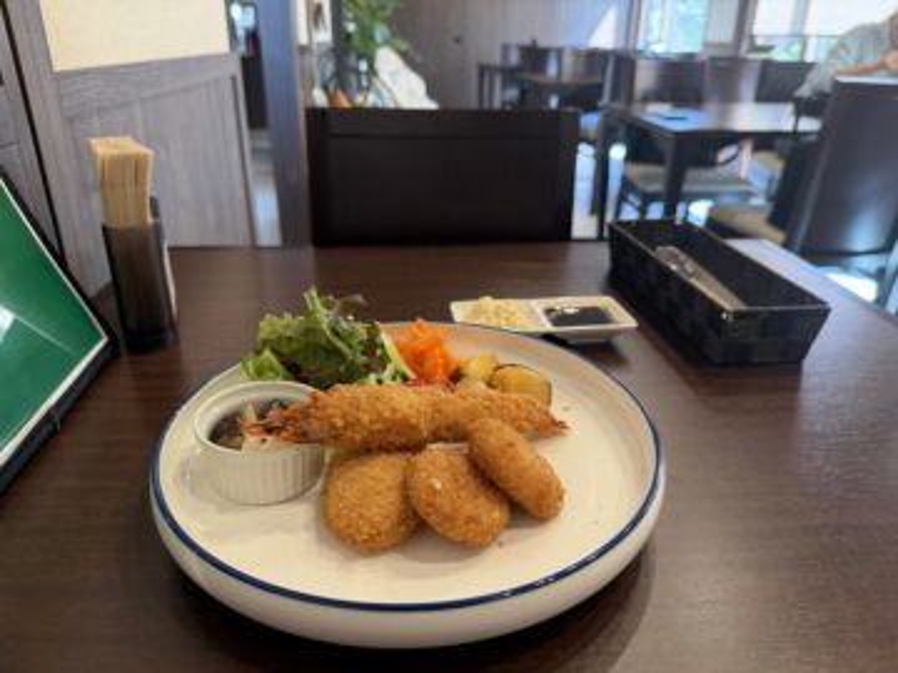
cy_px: 336
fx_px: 623
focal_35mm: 24
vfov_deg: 56.8
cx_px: 449
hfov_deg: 71.6
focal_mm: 6.76
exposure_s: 1/60
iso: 200
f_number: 1.78
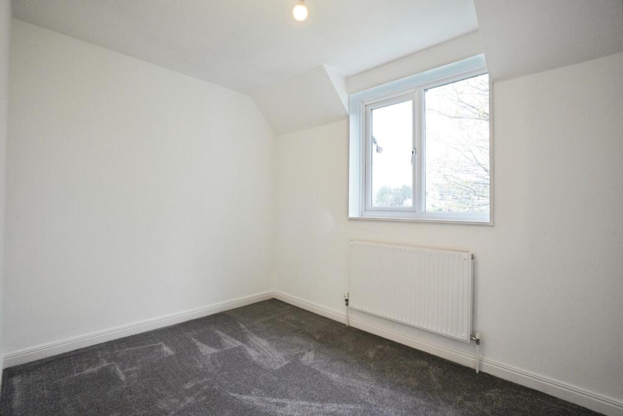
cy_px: 208
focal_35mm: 16
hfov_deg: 96.7
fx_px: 277
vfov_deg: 73.8
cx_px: 312
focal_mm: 16
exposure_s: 1/80
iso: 3200
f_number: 9
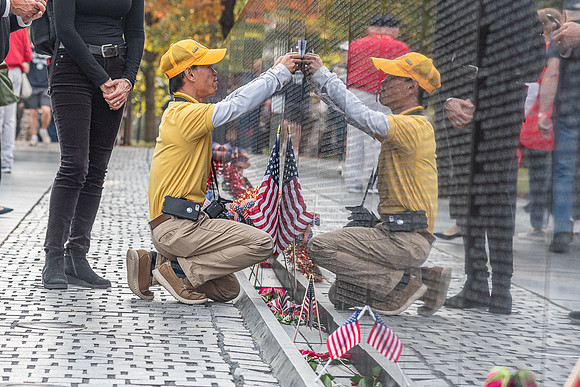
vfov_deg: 8.4
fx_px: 2629
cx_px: 186
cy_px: 127
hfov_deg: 12.6
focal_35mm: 163
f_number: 5
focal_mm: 120
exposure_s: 1/400
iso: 500
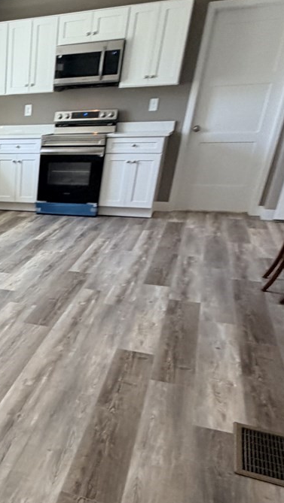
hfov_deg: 28.7
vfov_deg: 54.3
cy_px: 370
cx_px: -69
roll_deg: +1.3
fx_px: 468
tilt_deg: -27.8
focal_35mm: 35
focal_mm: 2.22
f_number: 2.2
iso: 160
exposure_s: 1/60
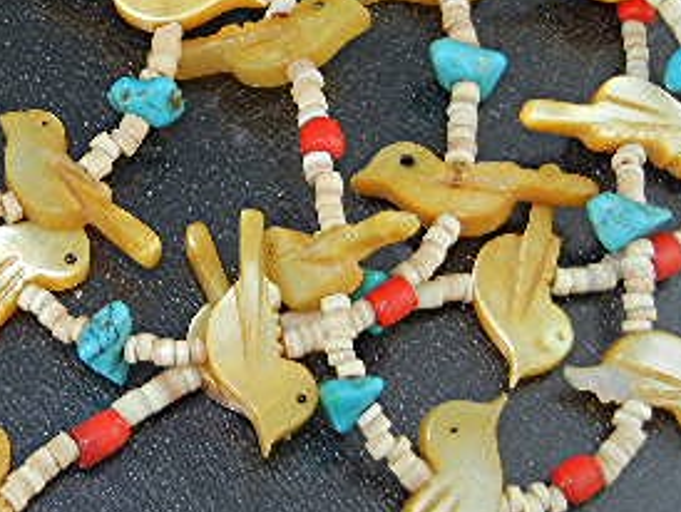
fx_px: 2067
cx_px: 62
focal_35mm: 105
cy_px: 22
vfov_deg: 13.9
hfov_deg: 18.4
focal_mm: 8.1
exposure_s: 1/30
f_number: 3.8
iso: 213
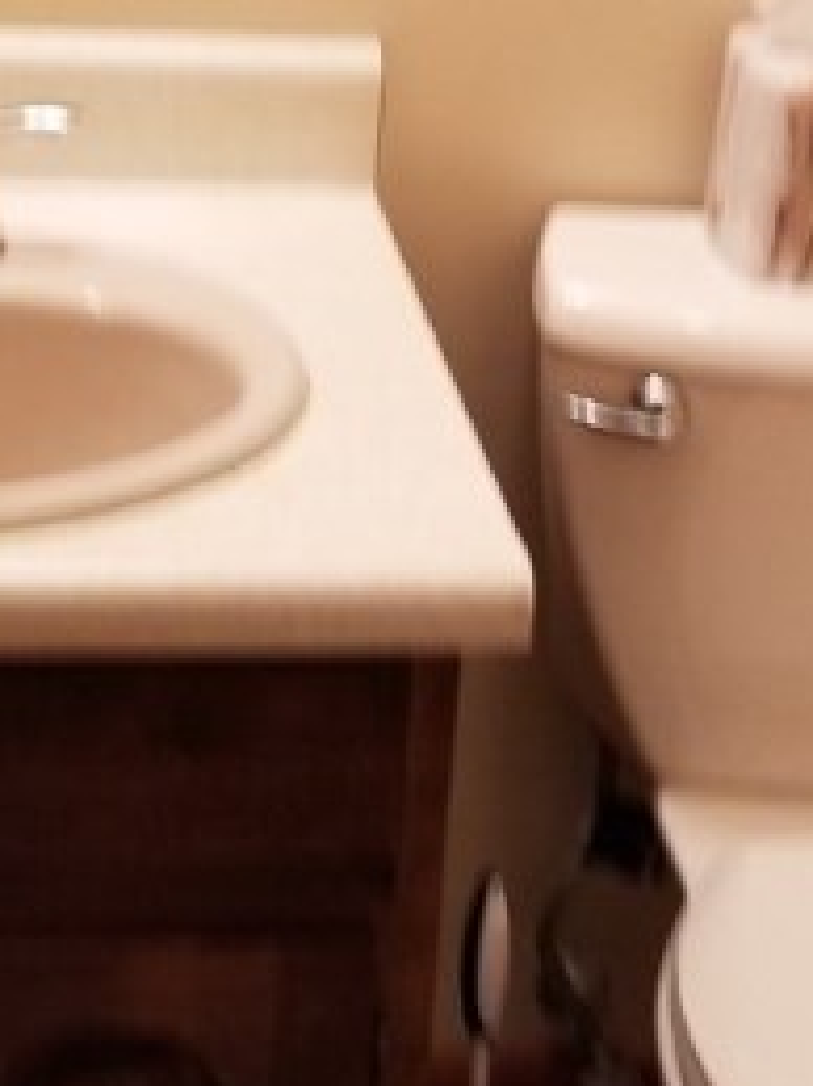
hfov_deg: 19.1
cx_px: 369
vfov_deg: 24.6
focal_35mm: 77
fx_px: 2413
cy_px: 101
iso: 160
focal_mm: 4.25
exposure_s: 1/30
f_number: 1.7
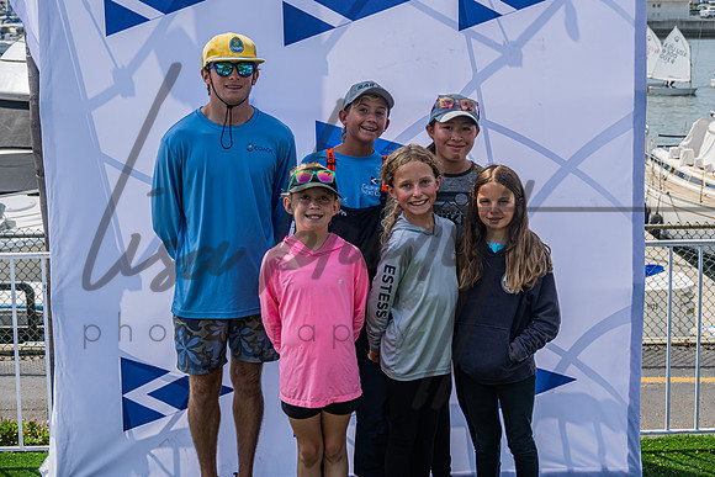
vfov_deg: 24.2
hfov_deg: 35.7
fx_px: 1110
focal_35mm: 56
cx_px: 386
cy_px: 210
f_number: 5.6
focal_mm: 50
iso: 320
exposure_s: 1/1250
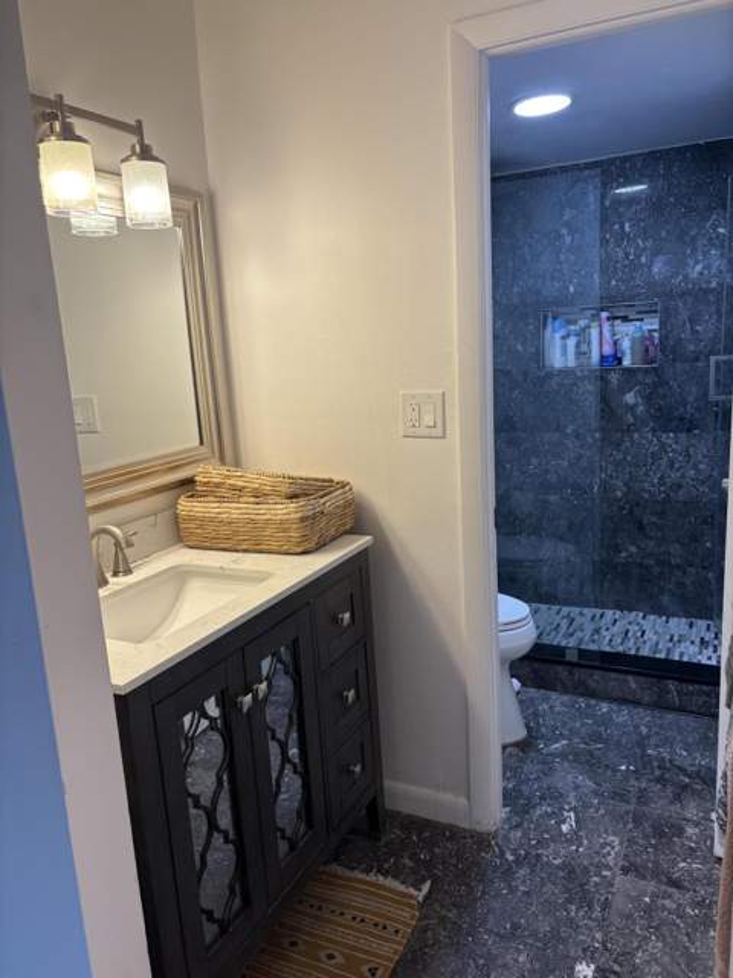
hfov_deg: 53.1
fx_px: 734
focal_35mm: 26
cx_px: 366
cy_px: 489
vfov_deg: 67.3
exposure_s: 1/120
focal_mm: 5.96
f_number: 1.6
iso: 80
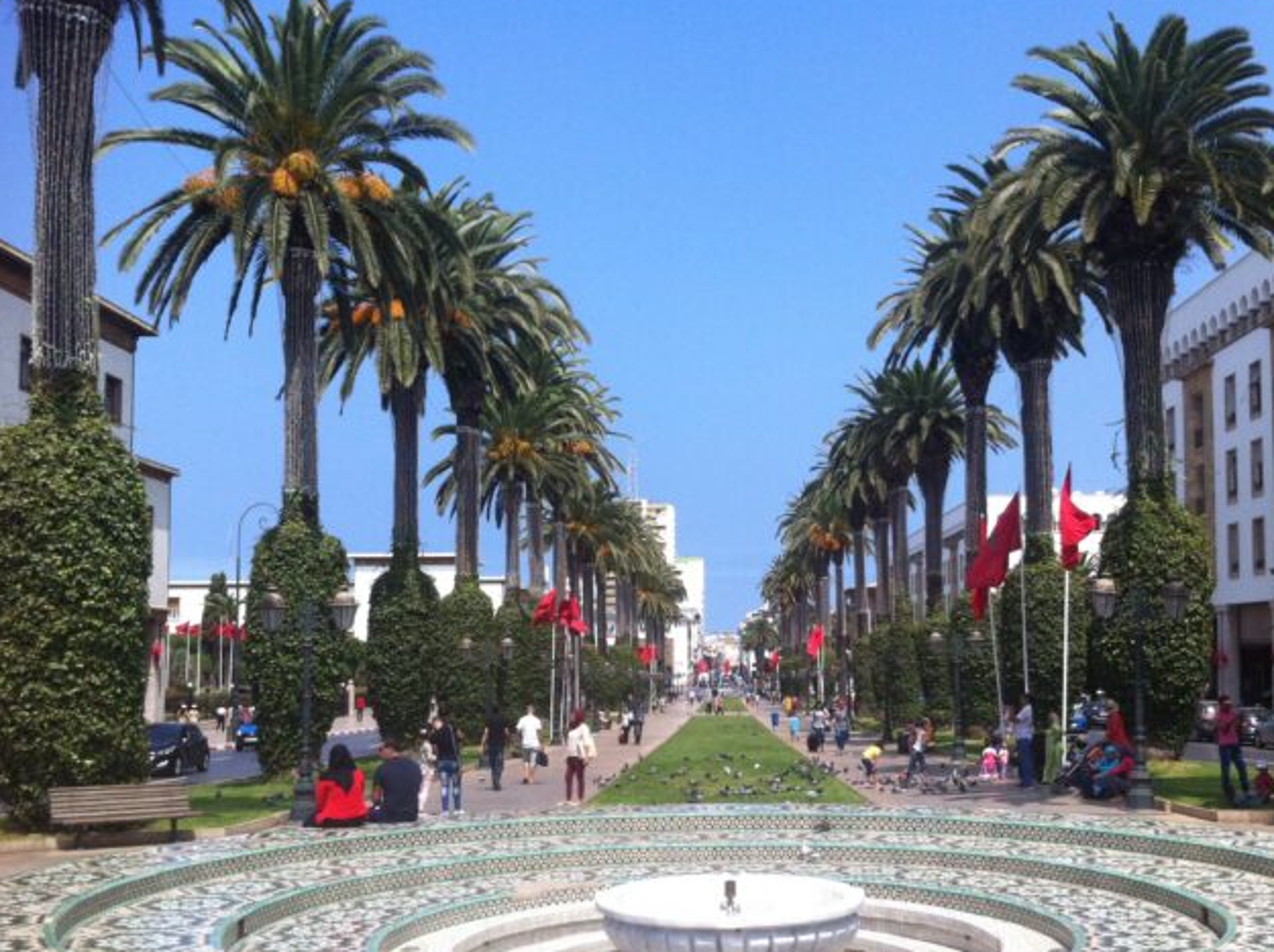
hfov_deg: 43.7
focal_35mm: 43
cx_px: 746
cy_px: 554
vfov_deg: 33.4
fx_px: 1580
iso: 80
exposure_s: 1/1207
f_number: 2.8
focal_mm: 3.85
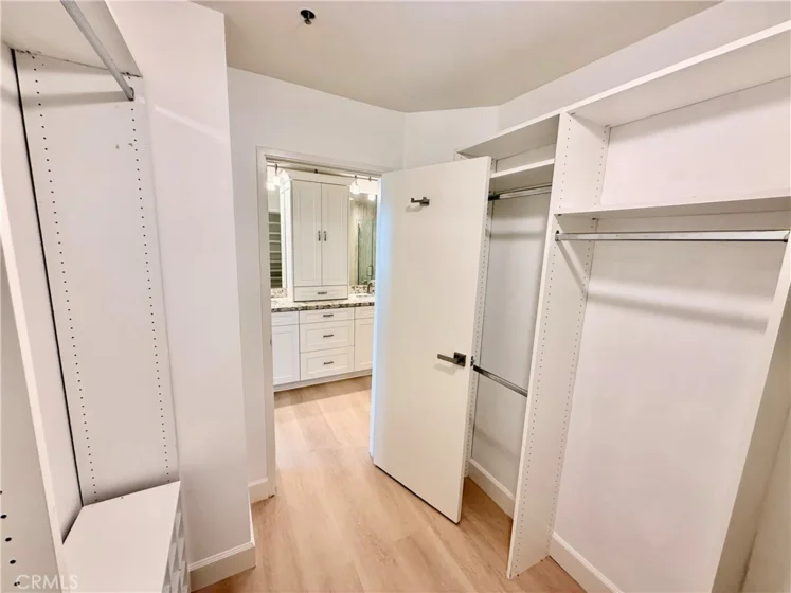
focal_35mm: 14
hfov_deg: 102.1
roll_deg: -2.1
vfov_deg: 85.7
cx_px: 396
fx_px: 320
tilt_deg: -9.7
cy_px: 296
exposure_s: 1/120
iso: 320
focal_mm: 2.22
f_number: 2.2
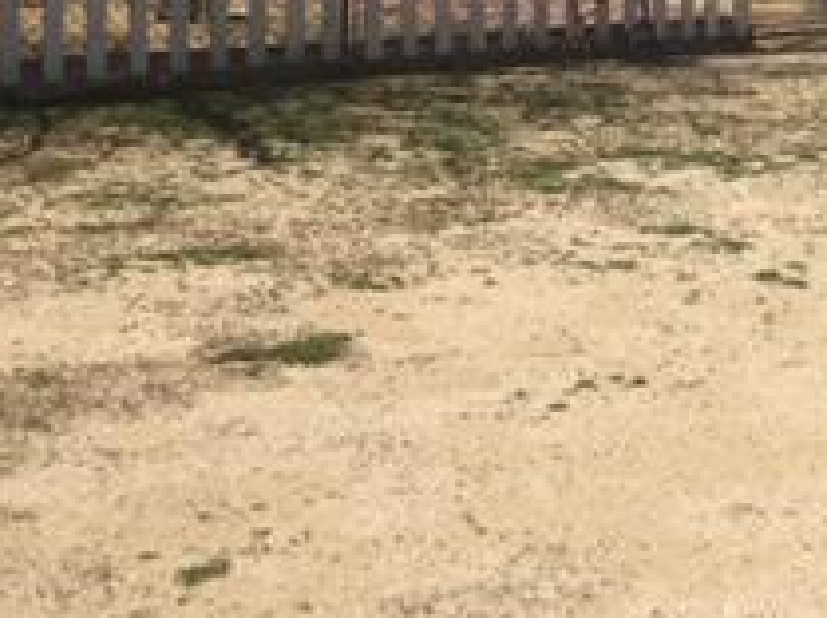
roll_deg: -0.2
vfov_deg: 16.0
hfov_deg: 19.5
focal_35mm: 89
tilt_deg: -3.0
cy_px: -103
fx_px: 2123
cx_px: 1195
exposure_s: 1/3049
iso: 32
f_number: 2.2
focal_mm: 4.15
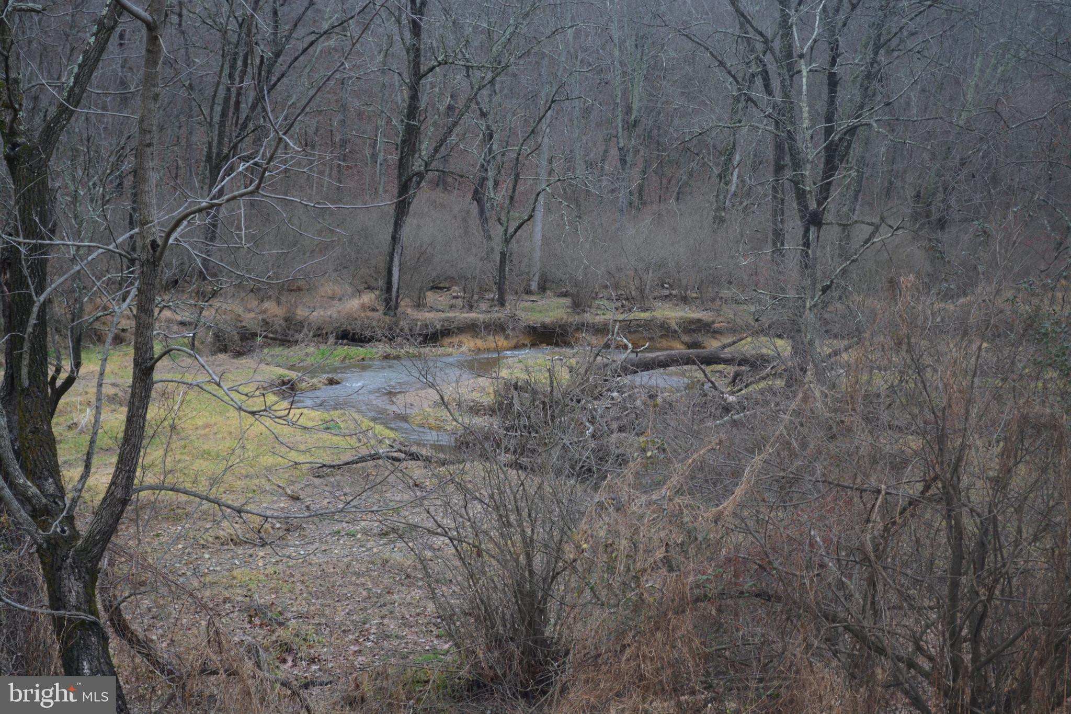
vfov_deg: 18.9
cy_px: 357
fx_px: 2142
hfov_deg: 28.1
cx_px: 536
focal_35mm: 72
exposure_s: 1/125
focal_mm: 48
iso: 400
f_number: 5.6
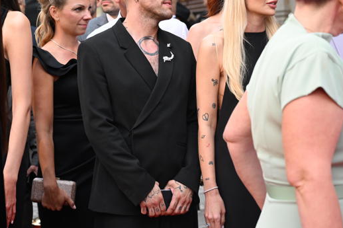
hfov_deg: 24.2
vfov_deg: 16.2
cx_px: 145
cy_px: 83
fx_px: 800
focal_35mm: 84
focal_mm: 63
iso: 2000
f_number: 4.5
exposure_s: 1/800
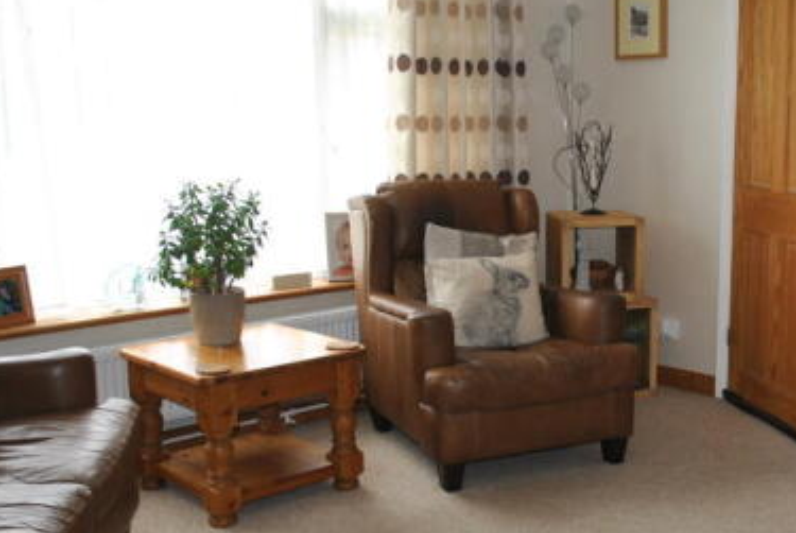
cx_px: 513
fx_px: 1040
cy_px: 300
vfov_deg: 28.7
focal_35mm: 47
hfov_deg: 41.5
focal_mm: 18
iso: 200
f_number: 3.5
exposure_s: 1/100
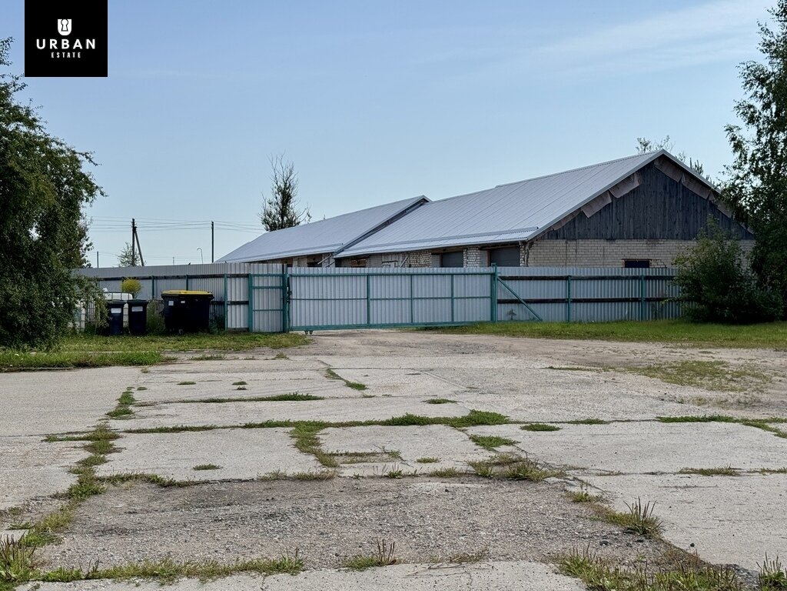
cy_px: 296
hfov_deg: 39.7
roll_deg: +0.5
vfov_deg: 30.3
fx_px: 1091
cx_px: 394
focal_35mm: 48
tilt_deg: -0.5
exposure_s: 1/6410
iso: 64
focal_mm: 6.76
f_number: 1.78
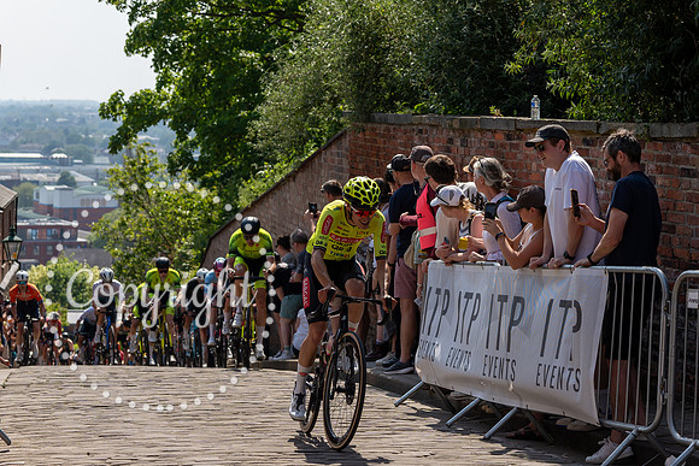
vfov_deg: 13.7
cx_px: 339
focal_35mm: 100
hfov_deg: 20.4
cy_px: 173
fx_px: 1940
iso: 160
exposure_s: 1/1600
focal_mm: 62
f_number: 4
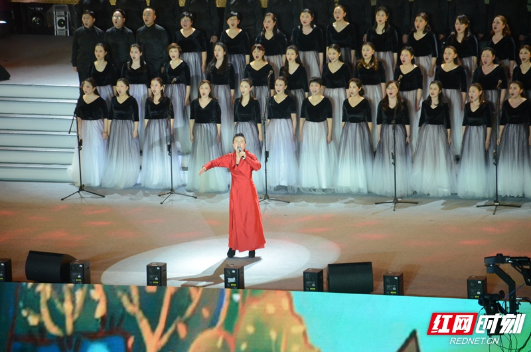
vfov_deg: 6.5
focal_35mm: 210
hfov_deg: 9.8
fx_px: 3091
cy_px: 176
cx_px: 266
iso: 2000
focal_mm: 140
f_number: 5.6
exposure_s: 1/160
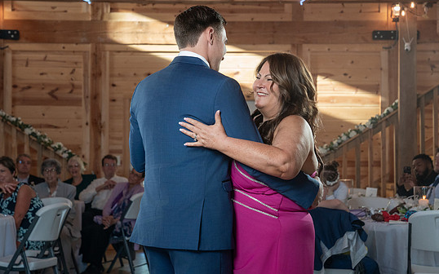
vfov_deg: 16.9
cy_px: 130
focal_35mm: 77
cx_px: 236
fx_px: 921
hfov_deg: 26.8
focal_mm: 70
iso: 2000
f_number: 5.6
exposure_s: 1/200
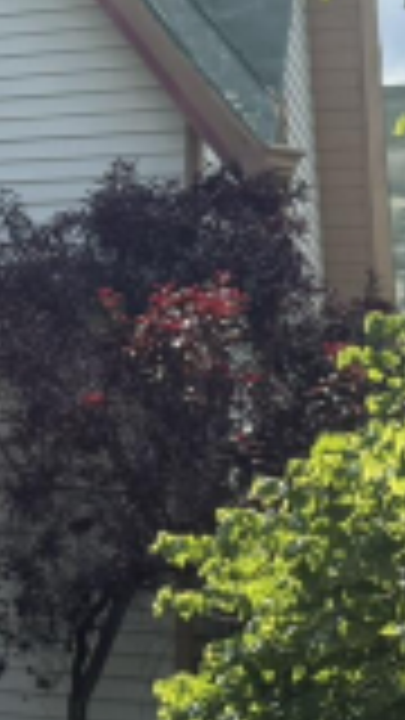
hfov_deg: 9.7
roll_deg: -4.6
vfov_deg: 19.6
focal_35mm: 109
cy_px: 324
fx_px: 2081
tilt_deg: +8.0
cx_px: -592
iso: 100
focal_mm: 6.76
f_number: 1.78
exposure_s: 1/3021
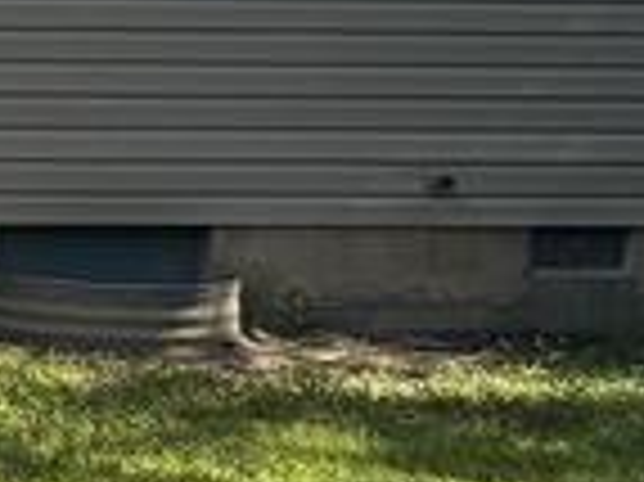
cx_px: -1351
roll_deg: -0.7
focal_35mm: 172
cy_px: -68
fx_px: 3197
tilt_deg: -2.6
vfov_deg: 8.5
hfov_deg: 9.1
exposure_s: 1/2105
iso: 80
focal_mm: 6.76
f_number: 1.78
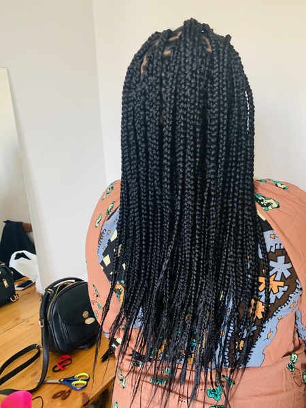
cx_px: 153
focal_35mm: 26
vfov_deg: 67.3
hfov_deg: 53.1
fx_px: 306
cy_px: 204
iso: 160
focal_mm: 4.25
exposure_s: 1/60
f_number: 1.8
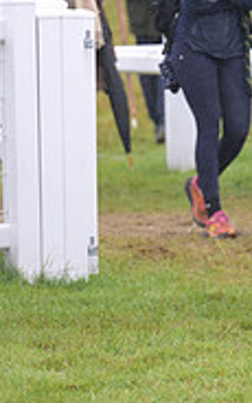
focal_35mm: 644
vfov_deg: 3.3
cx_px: 548
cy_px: 3
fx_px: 7077
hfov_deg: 2.0
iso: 1400
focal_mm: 200
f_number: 4.5
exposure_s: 1/1250
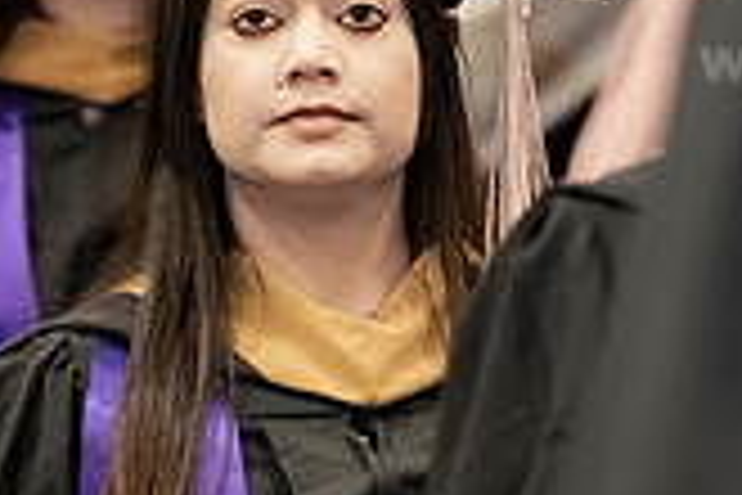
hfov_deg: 4.2
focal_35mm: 493
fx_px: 10160
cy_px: 155
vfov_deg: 2.8
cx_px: 495
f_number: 3.2
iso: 2500
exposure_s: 1/200
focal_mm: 140
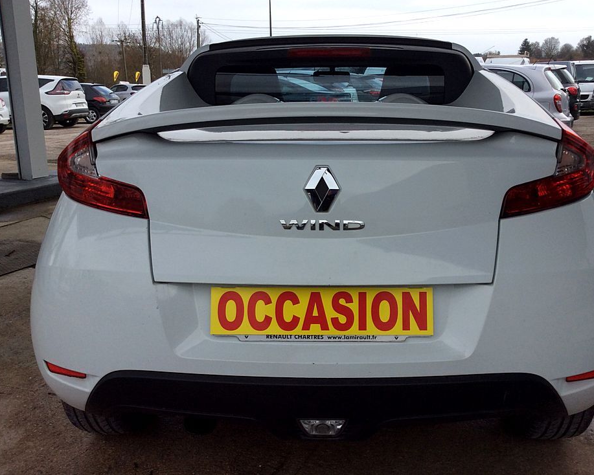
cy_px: 236
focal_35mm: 34
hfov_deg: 52.8
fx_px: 598
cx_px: 321
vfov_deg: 43.4
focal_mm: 3.3
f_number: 2.4
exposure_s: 1/457
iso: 32
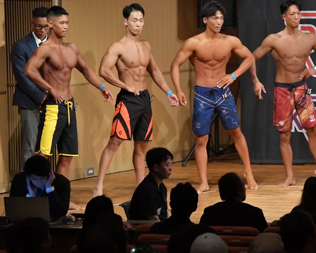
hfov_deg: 7.6
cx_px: 148
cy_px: 126
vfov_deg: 6.1
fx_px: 2384
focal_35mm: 255
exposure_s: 1/400
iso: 10000
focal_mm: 150
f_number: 5.6
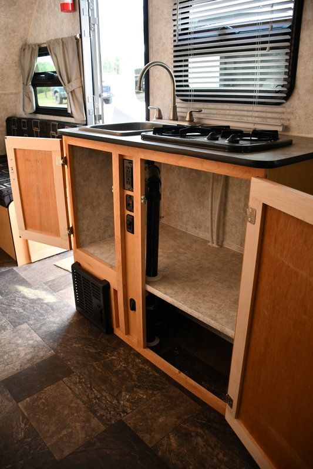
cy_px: 234
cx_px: 156
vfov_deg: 67.4
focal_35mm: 27
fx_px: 352
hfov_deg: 47.9
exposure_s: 1/250
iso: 800
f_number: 3.5
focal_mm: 18
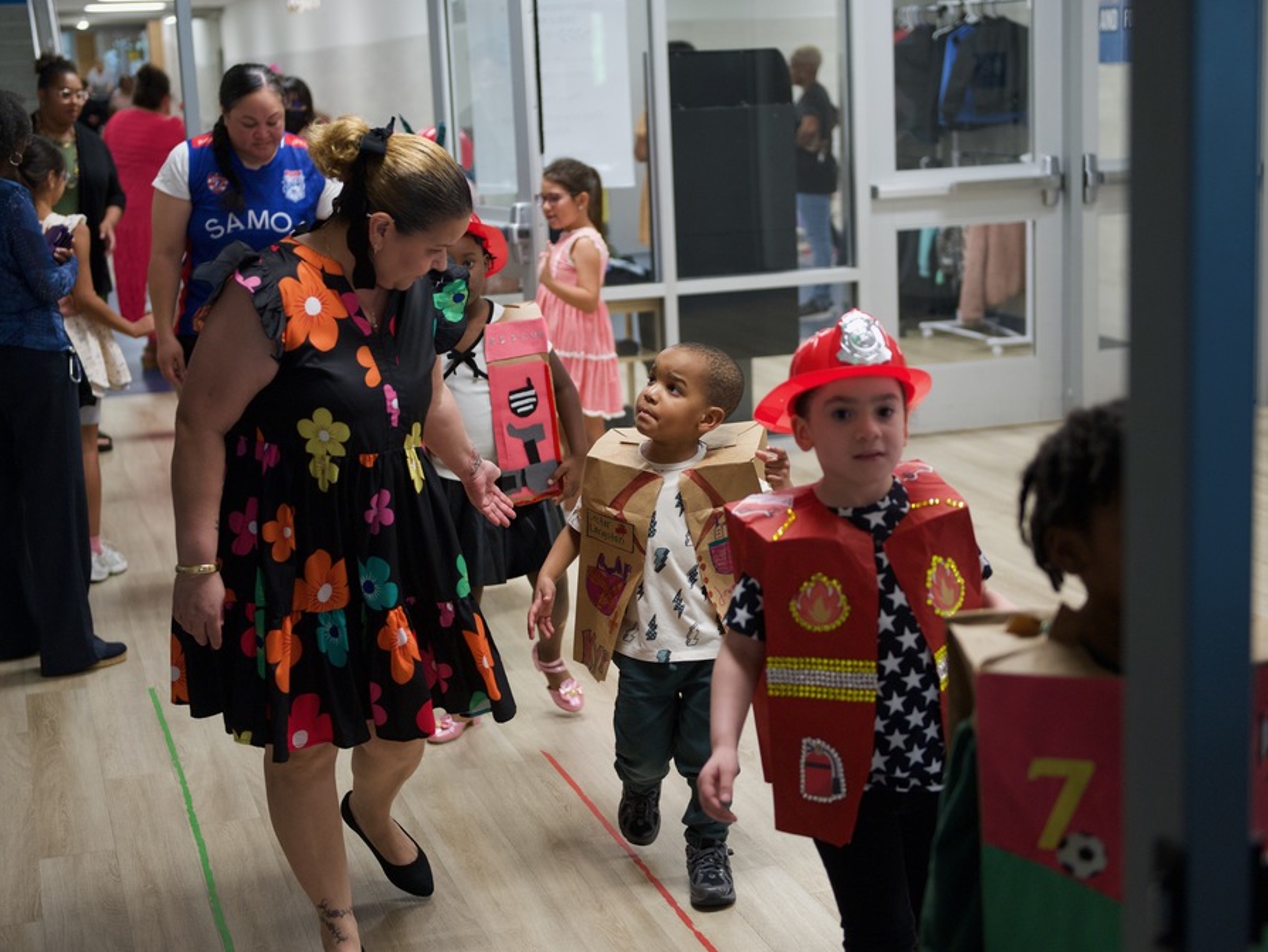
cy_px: 470
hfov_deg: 34.9
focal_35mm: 55
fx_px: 2015
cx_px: 651
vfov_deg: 26.6
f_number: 2.8
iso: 2000
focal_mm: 50
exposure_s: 1/320
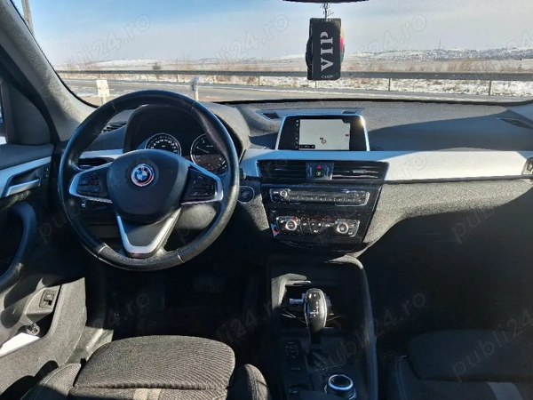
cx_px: 266
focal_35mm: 27
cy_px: 200
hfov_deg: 65.3
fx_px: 416
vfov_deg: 51.4
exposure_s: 1/167
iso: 25
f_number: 1.8
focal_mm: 4
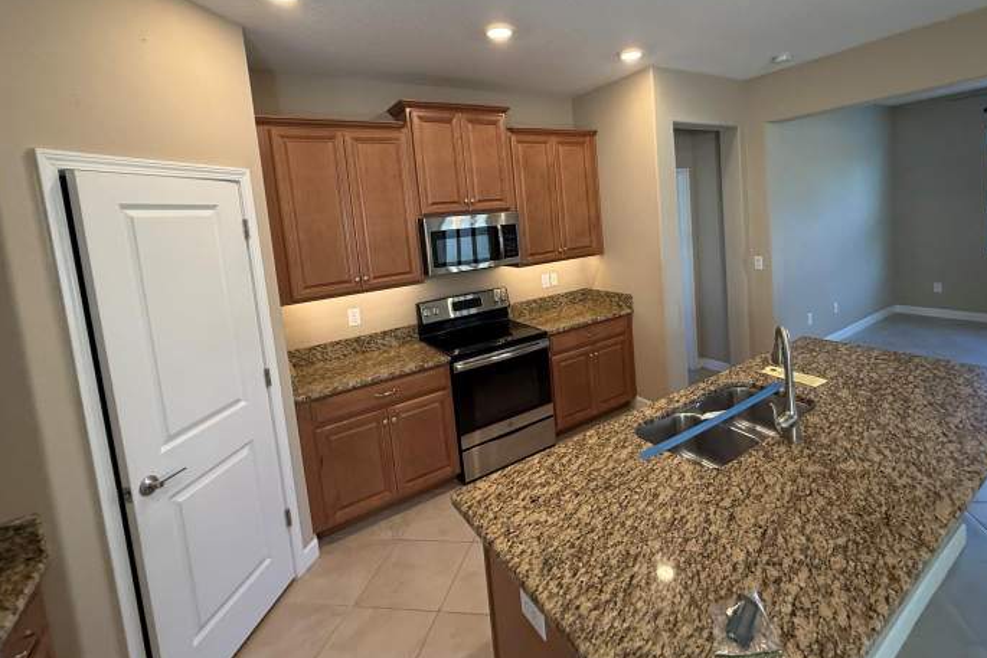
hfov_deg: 92.6
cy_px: 253
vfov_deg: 69.5
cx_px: 565
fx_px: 466
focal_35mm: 17
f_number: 2.2
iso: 320
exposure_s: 1/120
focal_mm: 2.22
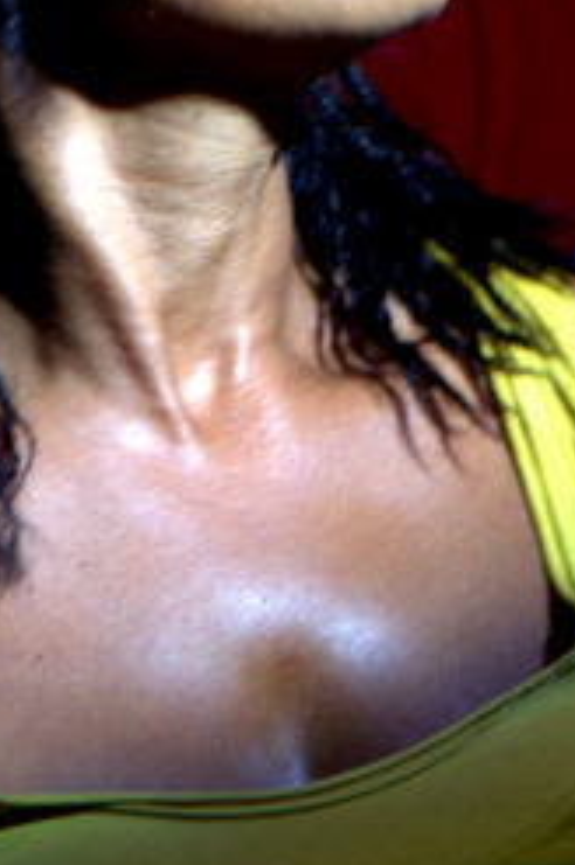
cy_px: 263
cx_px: 235
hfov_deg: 3.0
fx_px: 11038
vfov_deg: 4.5
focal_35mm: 459
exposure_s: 1/50
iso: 4000
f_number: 5.6
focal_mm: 105
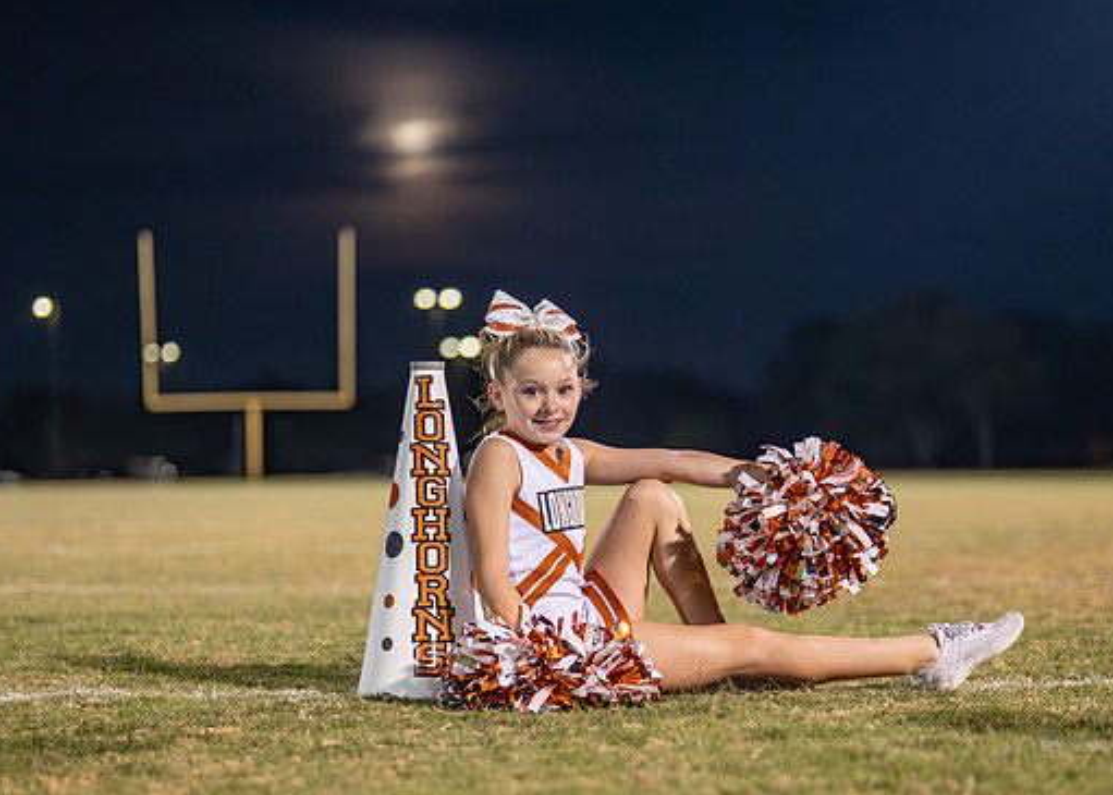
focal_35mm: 85
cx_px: 594
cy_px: 493
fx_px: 2687
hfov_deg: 23.4
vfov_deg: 16.8
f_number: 1.2
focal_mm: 50
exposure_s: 1/500
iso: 1000
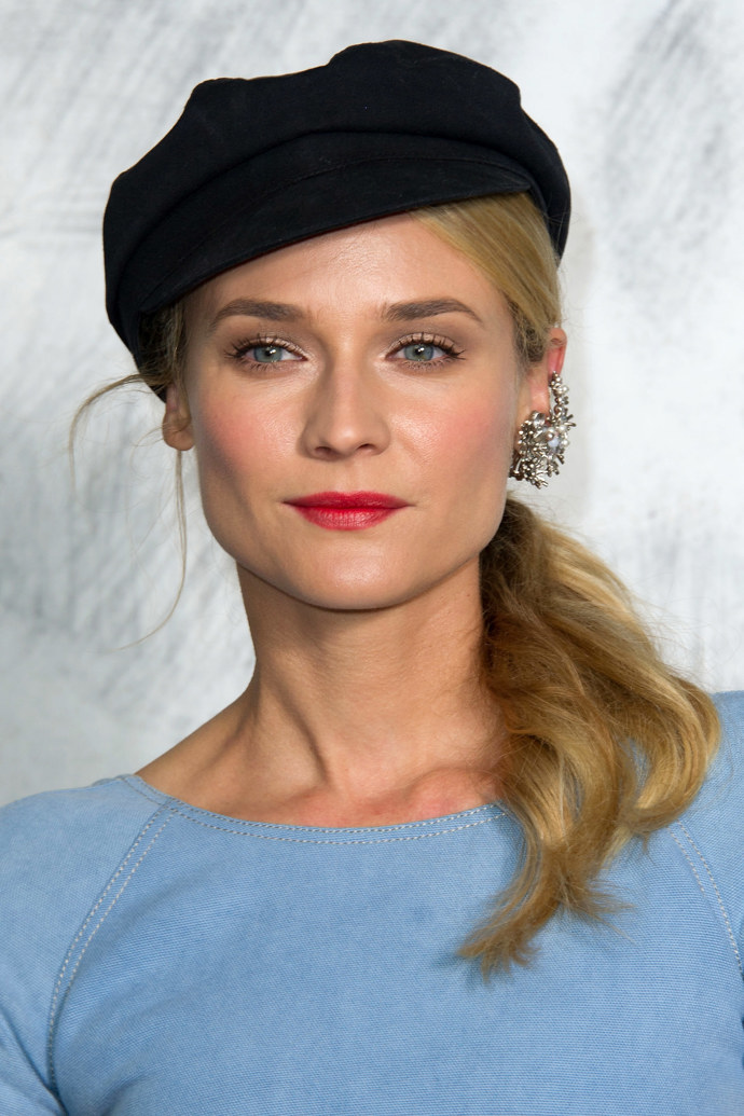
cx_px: 372
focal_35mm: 180
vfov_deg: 11.4
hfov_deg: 7.6
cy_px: 558
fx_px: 5580
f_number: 7.1
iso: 640
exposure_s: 1/160
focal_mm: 180
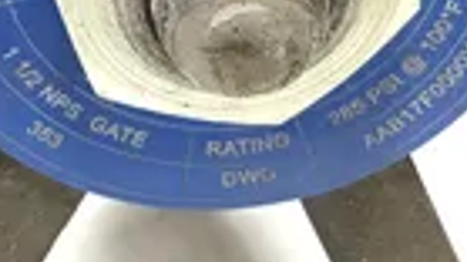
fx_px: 1200
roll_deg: +0.9
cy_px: -27
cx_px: 168
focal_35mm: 97
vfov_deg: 12.3
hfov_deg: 22.0
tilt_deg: -33.7
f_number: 2.4
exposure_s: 1/30
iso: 25
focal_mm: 3.3
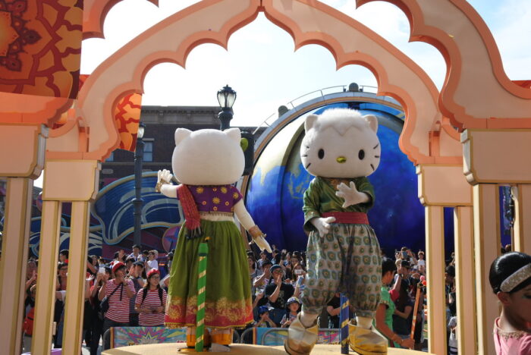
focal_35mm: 47
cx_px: 266
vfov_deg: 28.7
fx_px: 694
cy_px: 178
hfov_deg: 41.9
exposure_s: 1/800
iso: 160
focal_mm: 17.6
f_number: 4.5
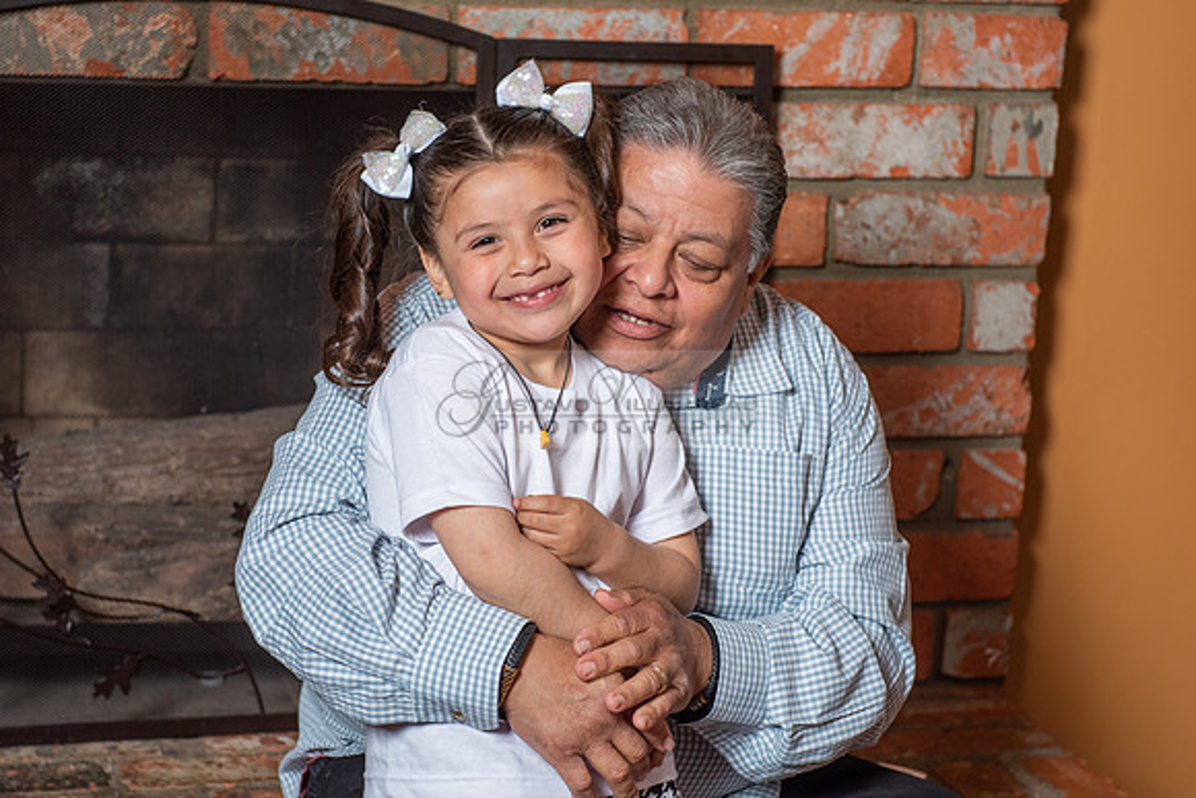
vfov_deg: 14.7
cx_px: 542
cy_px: 444
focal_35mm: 93
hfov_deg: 21.9
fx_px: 3094
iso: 200
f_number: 4
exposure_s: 1/200
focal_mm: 70
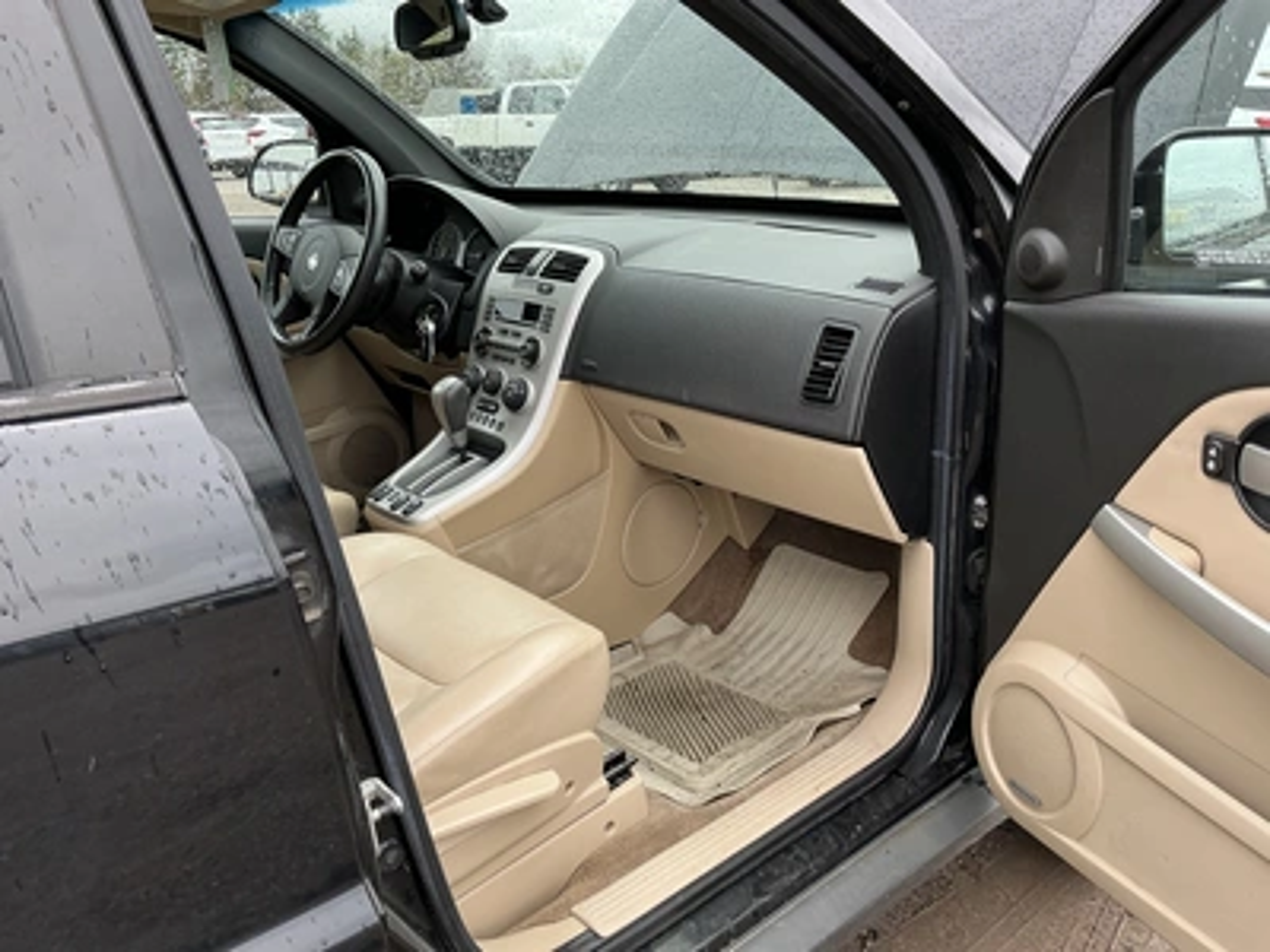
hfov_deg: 63.4
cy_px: 476
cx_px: 635
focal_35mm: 28
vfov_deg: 49.7
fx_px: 1027
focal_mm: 3
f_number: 1.8
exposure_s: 1/297
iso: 25
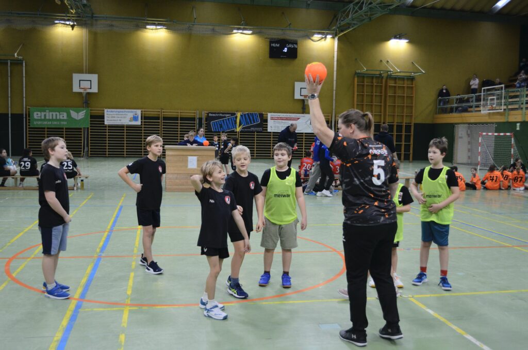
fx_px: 527
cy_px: 175
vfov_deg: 36.7
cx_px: 264
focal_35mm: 36
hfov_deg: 53.2
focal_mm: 24
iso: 1600
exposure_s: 1/400
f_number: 4
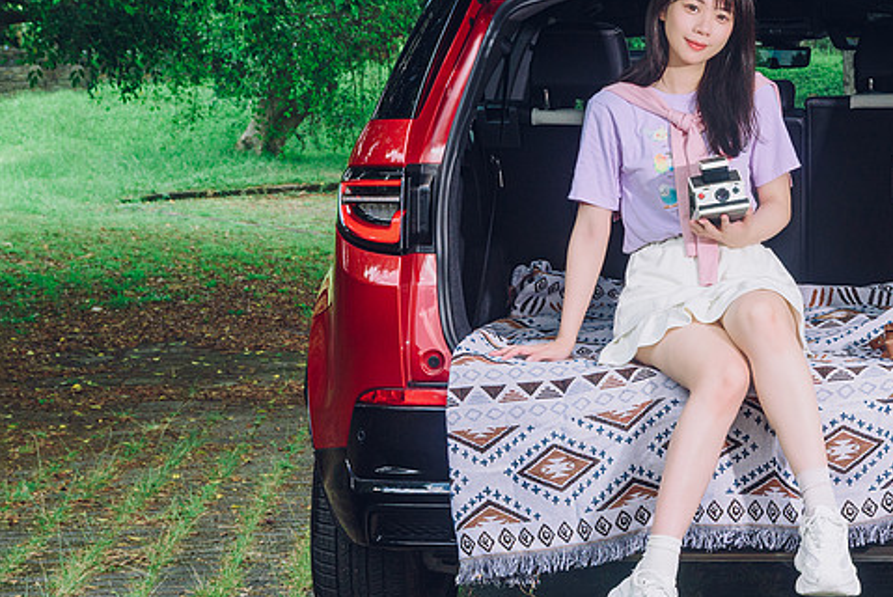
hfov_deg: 20.0
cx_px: 708
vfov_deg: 13.6
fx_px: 2507
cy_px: 264
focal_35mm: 101
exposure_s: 1/125
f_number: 5.6
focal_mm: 62
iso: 400
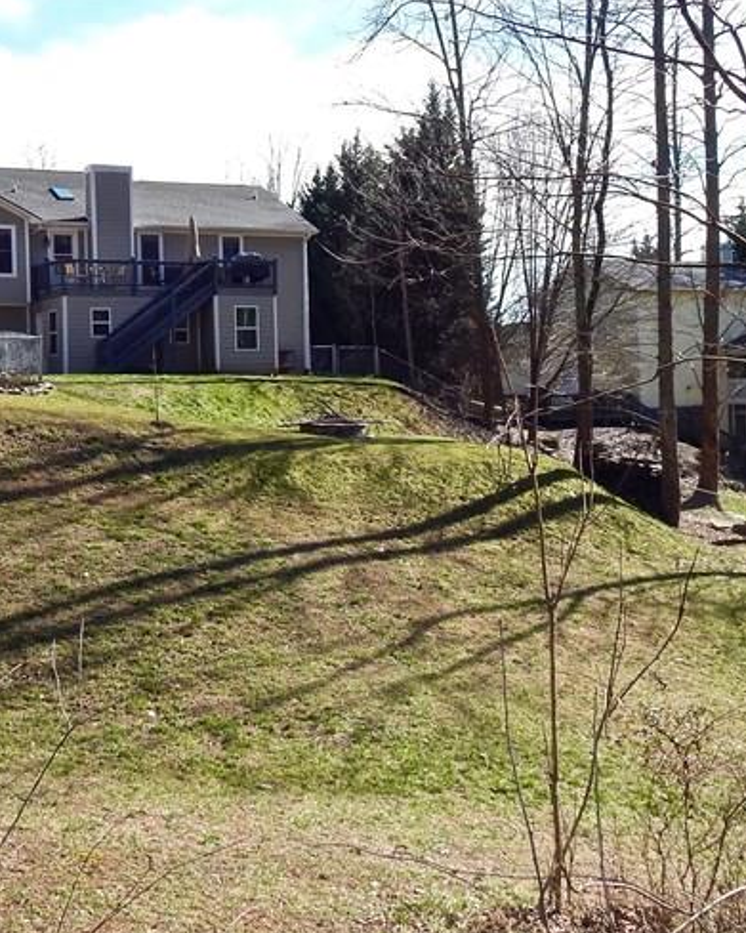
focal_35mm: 47
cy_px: 359
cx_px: 286
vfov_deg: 39.3
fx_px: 1298
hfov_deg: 32.0
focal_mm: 4
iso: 125
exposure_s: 1/1000
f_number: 3
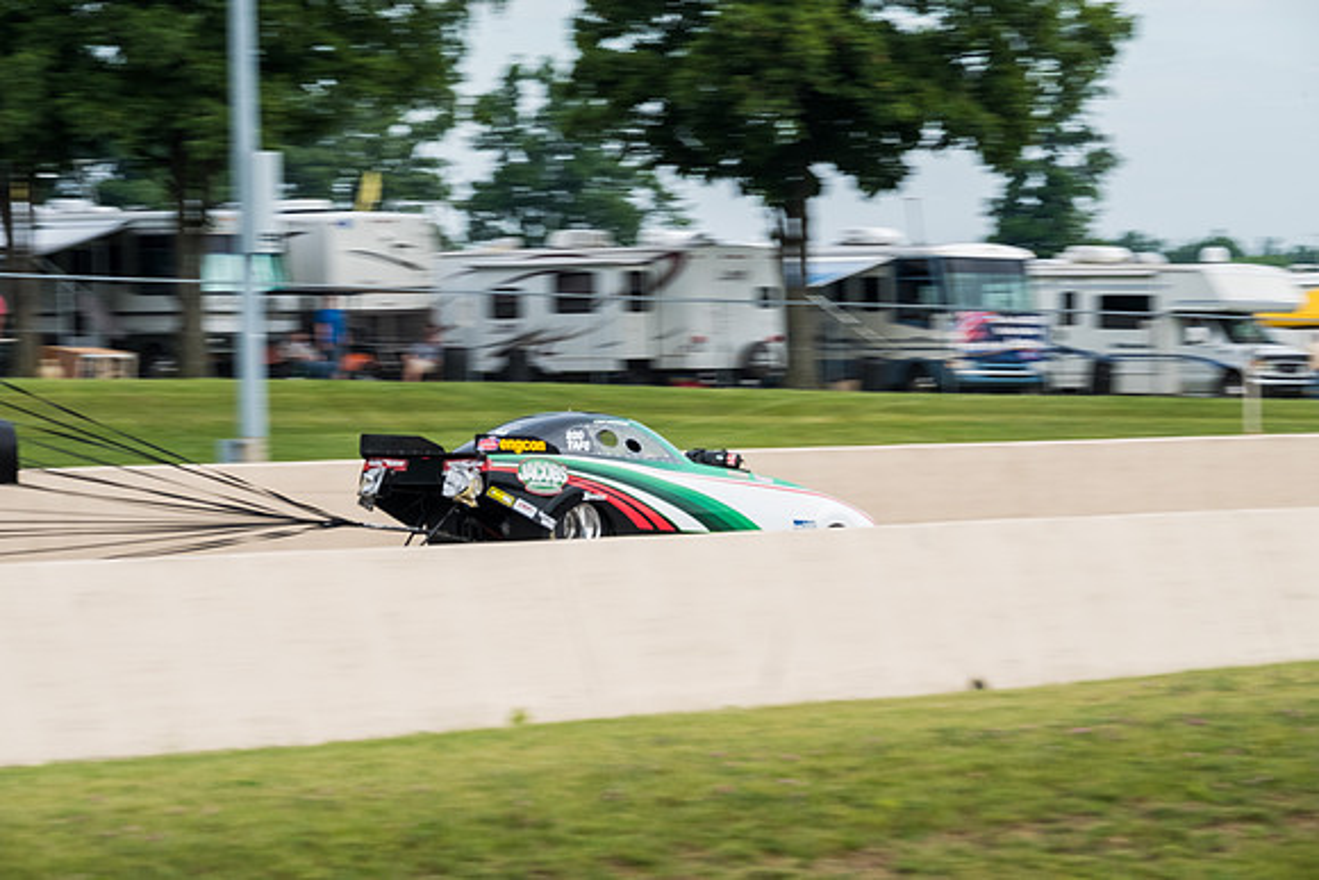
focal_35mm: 166
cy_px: 440
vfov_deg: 8.3
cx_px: 660
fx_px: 6083
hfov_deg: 12.4
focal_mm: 110.6
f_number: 9
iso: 400
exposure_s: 1/250
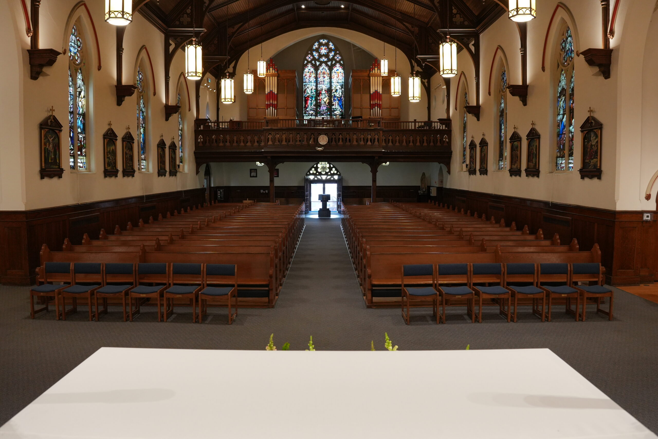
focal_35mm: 26
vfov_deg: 50.4
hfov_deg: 70.4
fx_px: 466
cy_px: 220
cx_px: 329
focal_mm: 17
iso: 1000
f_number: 4
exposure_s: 1/160
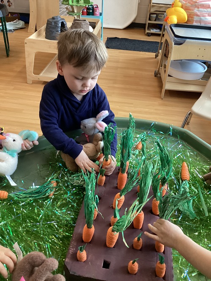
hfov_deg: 45.5
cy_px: 140
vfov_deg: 58.3
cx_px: 106
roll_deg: -3.3
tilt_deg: -37.7
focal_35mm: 31
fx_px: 252
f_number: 2.4
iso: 320
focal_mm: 3.3
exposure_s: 1/40
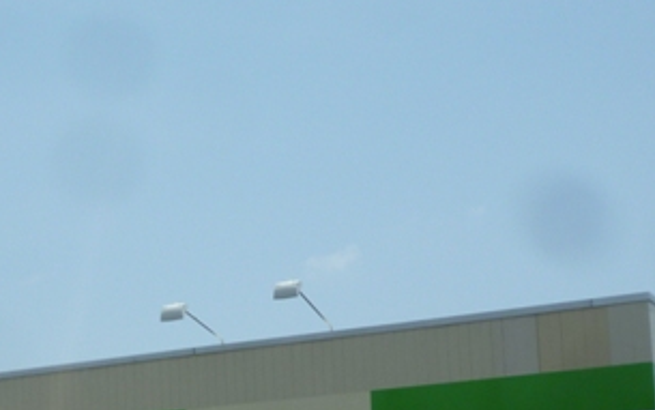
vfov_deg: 12.9
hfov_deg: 20.3
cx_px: 32
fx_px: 1786
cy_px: 444
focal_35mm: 100
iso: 80
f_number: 5
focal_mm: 6.3
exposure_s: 1/800
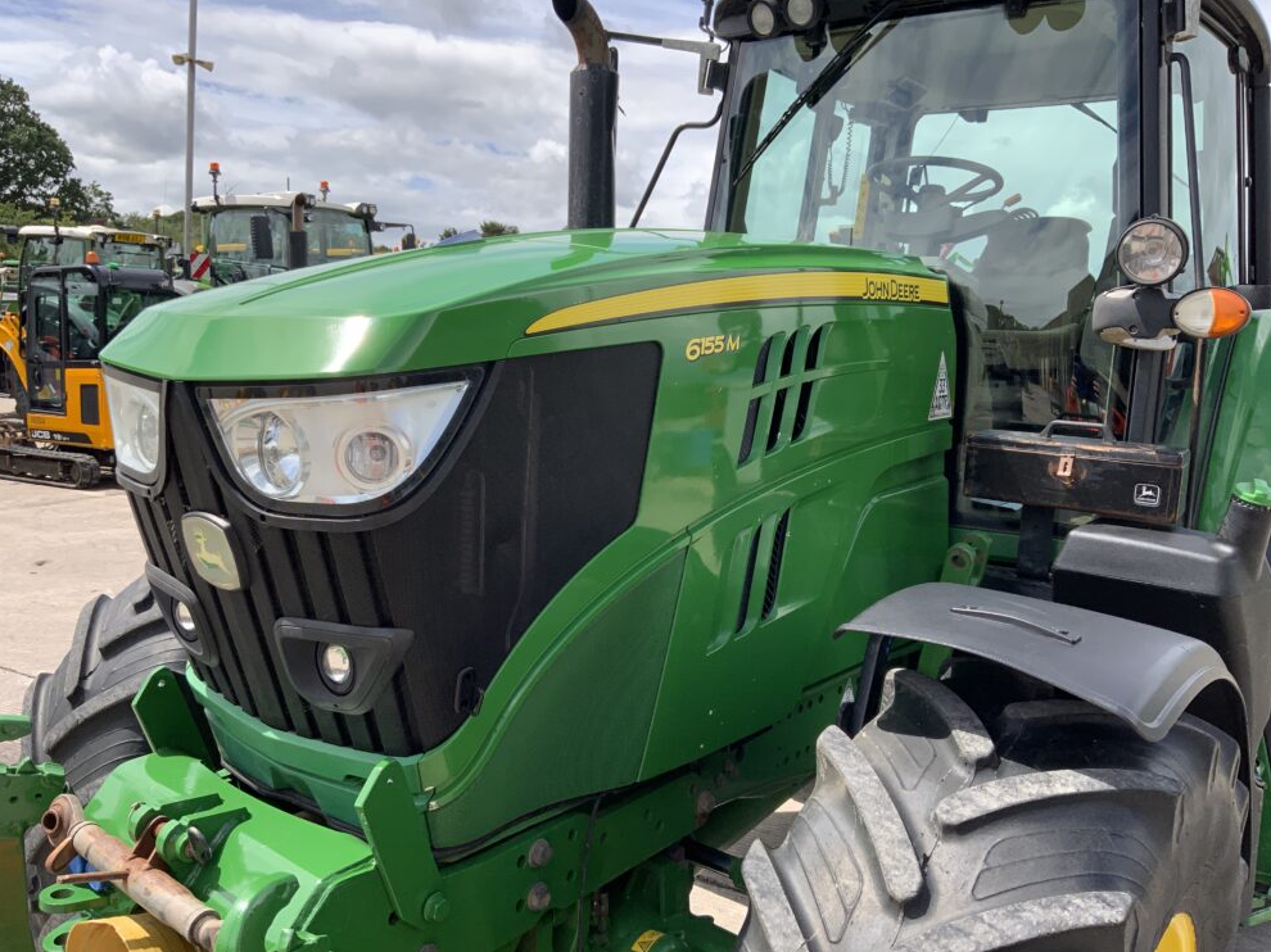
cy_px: 479
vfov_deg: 46.8
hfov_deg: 60.0
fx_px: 1101
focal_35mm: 30
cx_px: 629
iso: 16
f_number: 1.8
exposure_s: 1/1412
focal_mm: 3
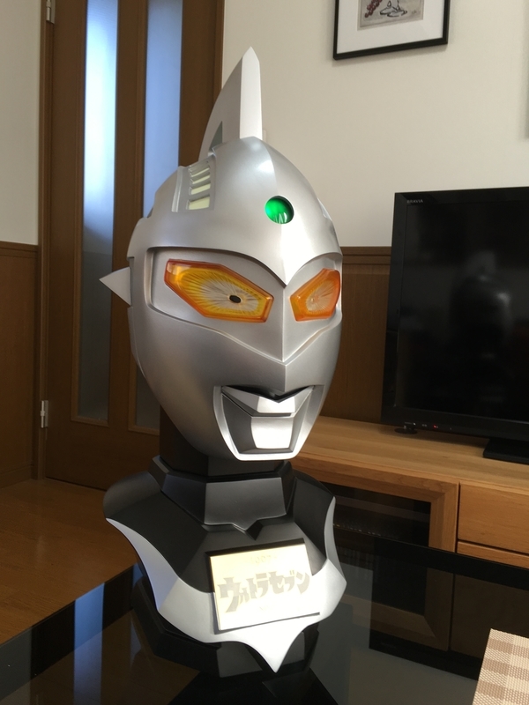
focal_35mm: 29
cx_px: 264
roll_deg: -3.1
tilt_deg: -4.4
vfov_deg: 61.7
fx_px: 591
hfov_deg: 48.2
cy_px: 352
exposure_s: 1/60
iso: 32
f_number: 2.2
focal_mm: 4.15
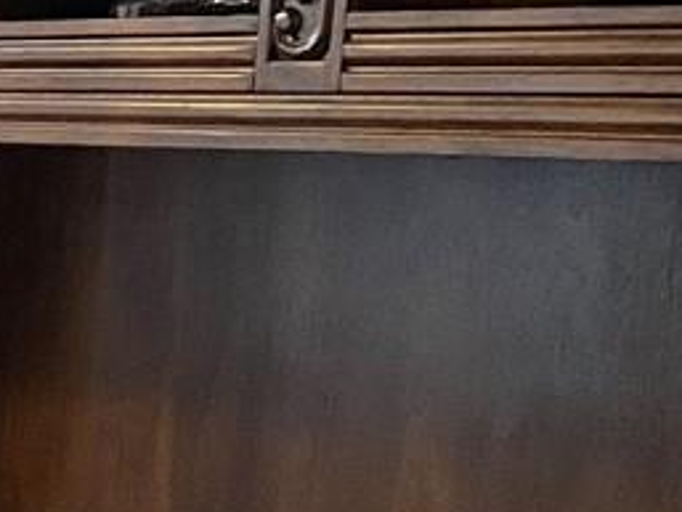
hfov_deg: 9.7
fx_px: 3193
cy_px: 480
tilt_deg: -7.2
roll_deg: -1.1
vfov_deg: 9.1
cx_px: -1292
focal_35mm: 162
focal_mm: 5.1
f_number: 1.6
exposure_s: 1/60
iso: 200
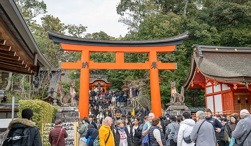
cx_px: 125
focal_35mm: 42
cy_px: 69
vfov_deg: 28.9
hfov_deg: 47.6
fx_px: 285
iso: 280
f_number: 4
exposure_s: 1/500
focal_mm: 39
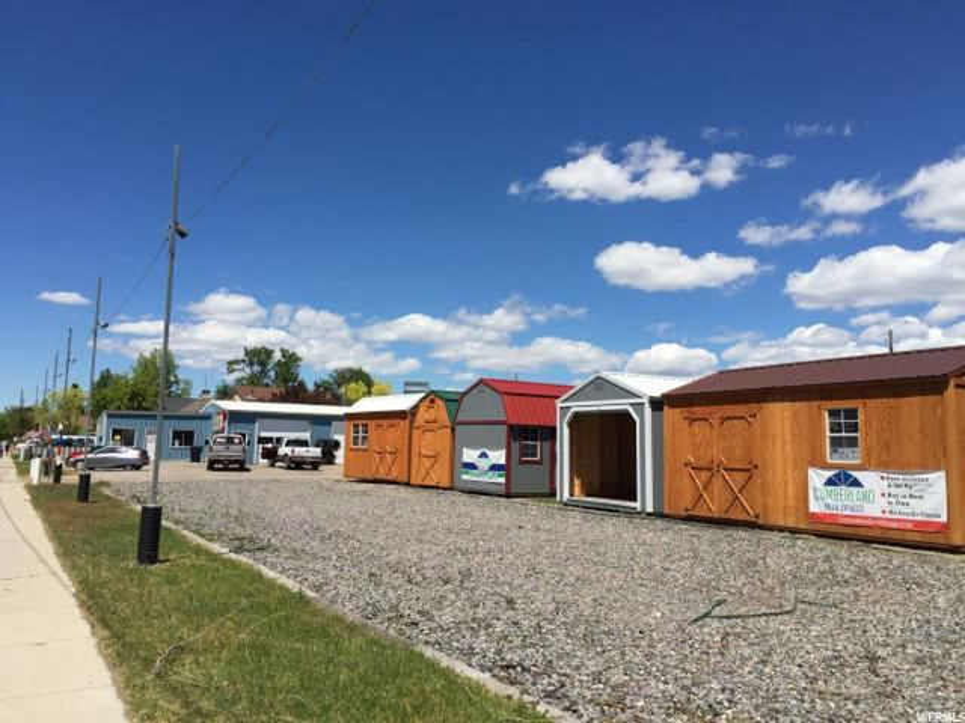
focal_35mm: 29
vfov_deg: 48.2
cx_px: 482
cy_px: 362
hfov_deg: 61.7
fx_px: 808
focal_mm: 4.15
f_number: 2.2
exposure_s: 1/3300
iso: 32
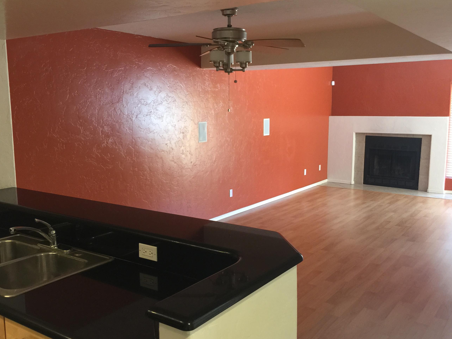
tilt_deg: -8.6
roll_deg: -1.3
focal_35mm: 34
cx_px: 228
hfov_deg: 54.0
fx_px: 444
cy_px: 175
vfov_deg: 41.8
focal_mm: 4.15
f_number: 2.2
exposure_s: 1/15
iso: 100
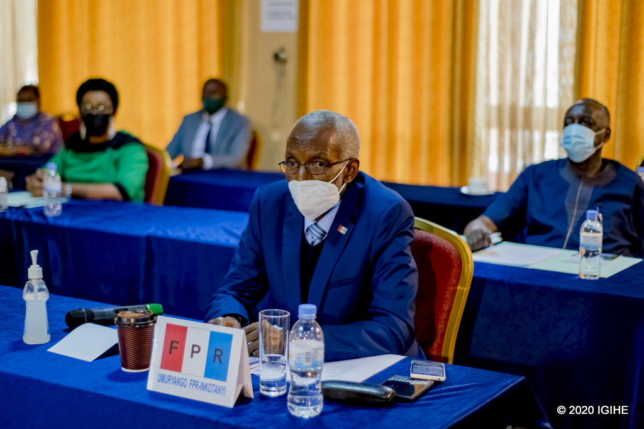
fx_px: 1062
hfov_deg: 33.7
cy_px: 181
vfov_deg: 22.9
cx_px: 301
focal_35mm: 59
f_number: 2
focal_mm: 50
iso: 800
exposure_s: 1/60
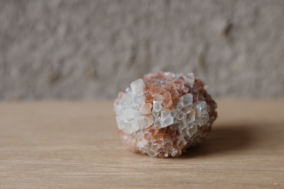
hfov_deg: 31.3
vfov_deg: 21.2
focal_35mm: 64
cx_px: 173
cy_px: 96
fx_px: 505
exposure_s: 1/80
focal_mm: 26
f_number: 2.8
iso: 200
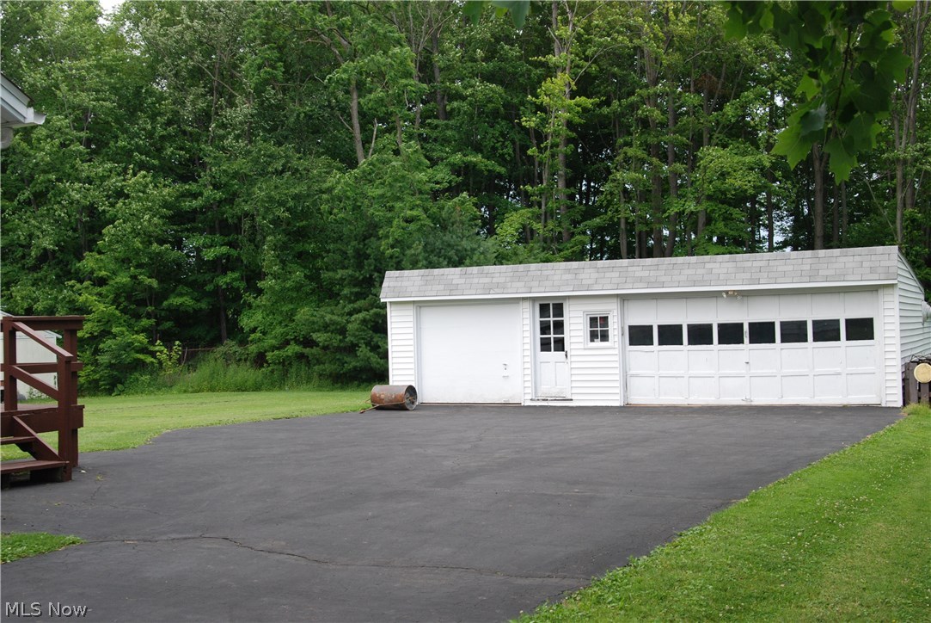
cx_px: 466
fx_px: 1087
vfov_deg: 32.0
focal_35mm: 42
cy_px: 312
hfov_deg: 46.4
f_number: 5.6
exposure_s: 1/125
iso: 400
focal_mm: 28
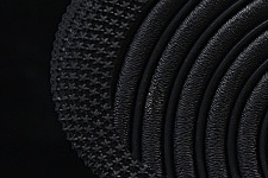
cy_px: -24
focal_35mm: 360
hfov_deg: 5.6
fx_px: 2680
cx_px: 554
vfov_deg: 3.8
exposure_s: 1/60
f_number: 6.3
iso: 160
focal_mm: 50
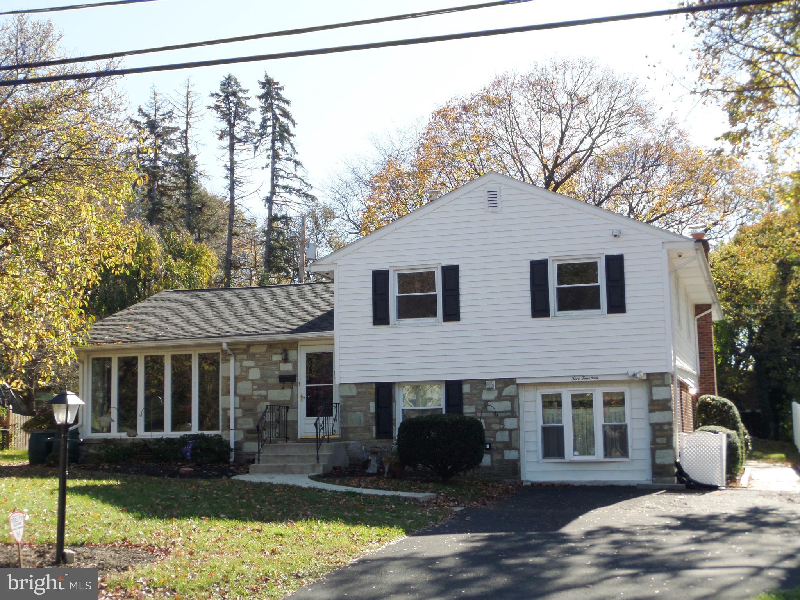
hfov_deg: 36.2
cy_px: 300
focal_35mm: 53
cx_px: 400
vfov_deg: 27.5
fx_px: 1225
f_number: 3.8
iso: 100
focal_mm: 8.7
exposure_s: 1/350
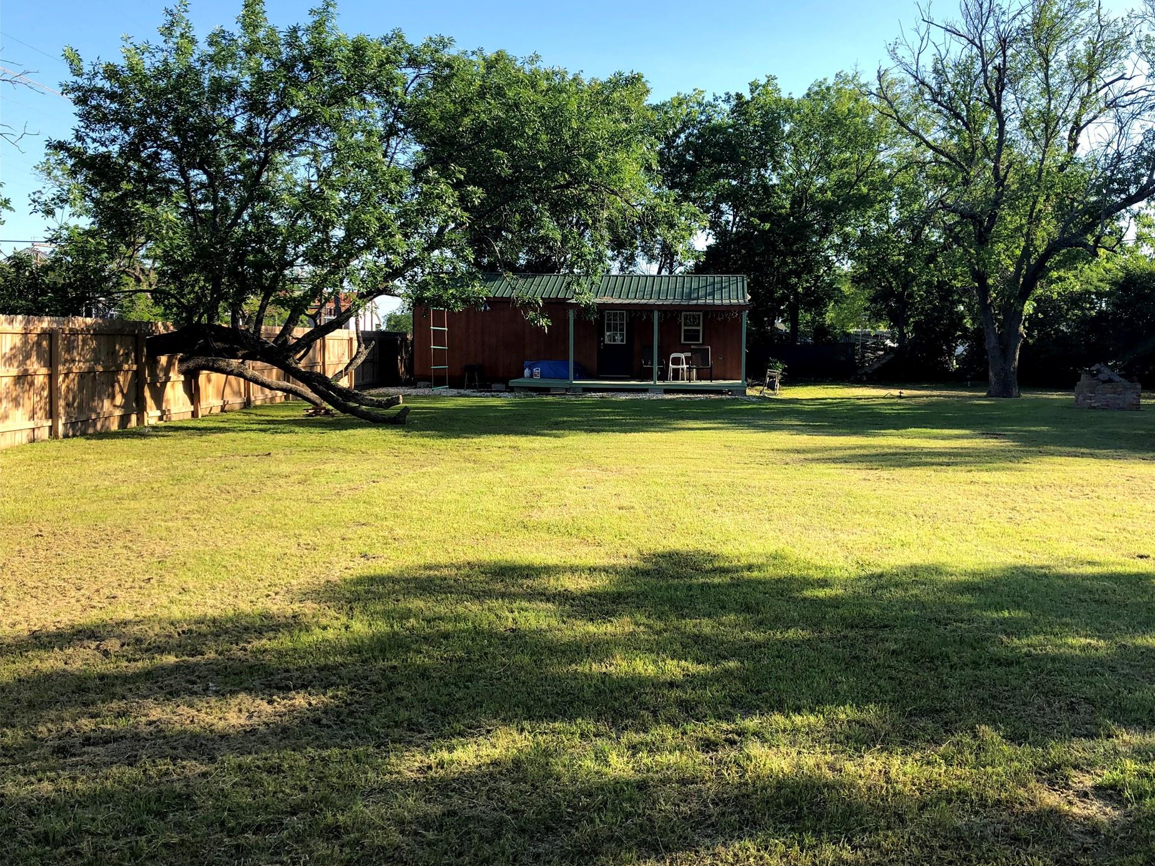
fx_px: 1034
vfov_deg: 45.4
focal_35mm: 31
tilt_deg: -4.2
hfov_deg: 58.2
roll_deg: -0.7
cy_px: 412
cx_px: 639
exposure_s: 1/639
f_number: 1.8
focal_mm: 3.99
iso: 20
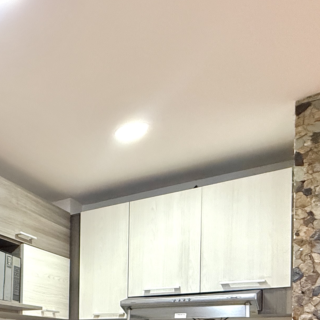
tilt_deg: +0.2
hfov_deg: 31.6
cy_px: 344
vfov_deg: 35.6
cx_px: -95
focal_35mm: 41
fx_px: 429
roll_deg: -1.0
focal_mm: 2.22
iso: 640
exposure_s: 1/60
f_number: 2.2
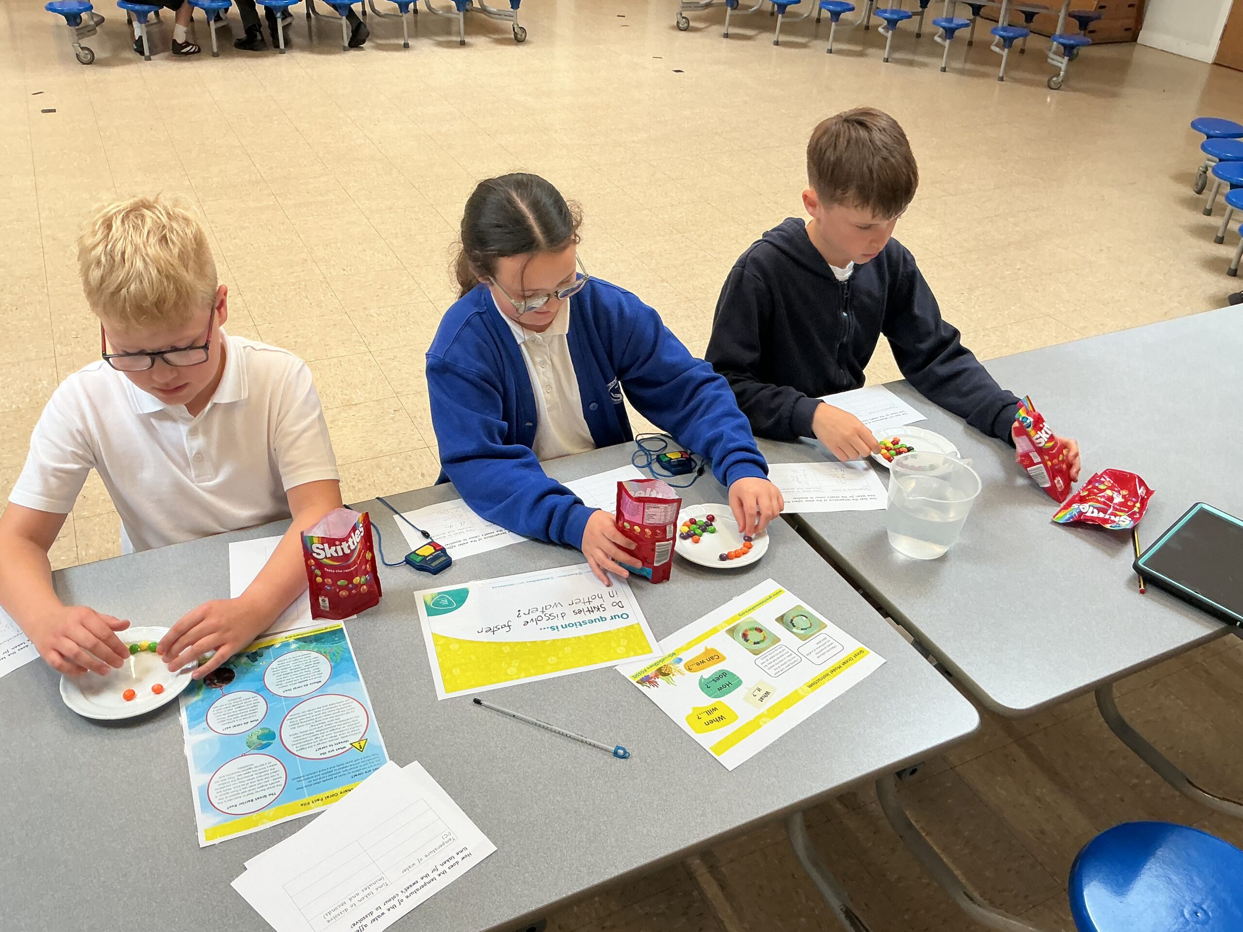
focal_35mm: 29
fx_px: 1041
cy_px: 466
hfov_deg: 61.7
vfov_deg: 48.2
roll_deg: -3.7
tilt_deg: -34.6
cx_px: 622
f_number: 1.8
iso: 64
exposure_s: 1/100
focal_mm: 3
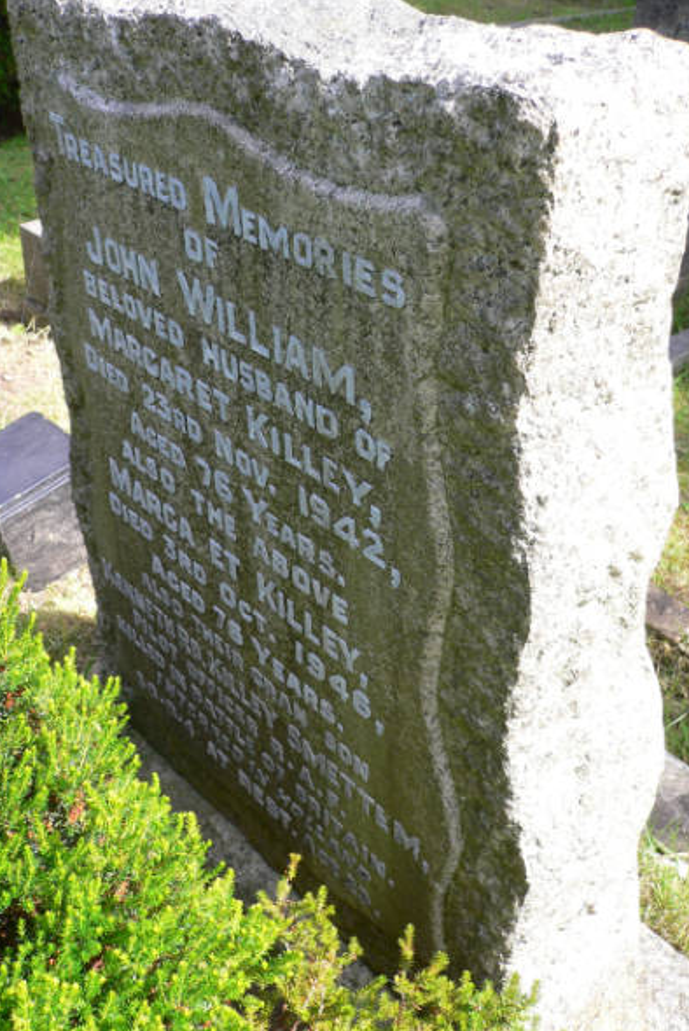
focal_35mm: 37
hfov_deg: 36.0
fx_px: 1061
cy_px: 510
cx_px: 317
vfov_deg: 51.9
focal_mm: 5.8
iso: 80
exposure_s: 1/320
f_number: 2.8
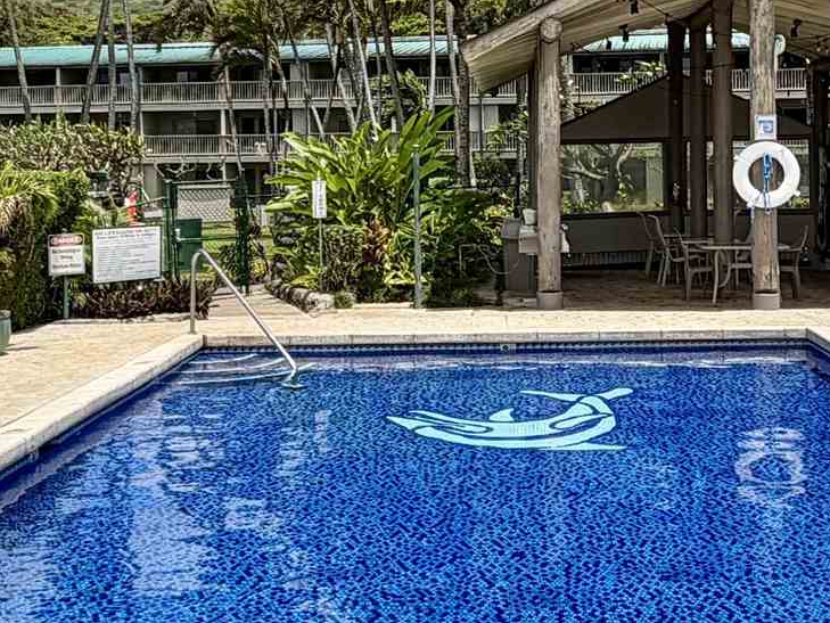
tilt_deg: +0.8
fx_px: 1415
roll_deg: +1.0
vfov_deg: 24.5
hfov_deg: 32.6
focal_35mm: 59
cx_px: 491
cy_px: 144
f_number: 2.2
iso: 20
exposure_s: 1/1001
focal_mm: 2.22
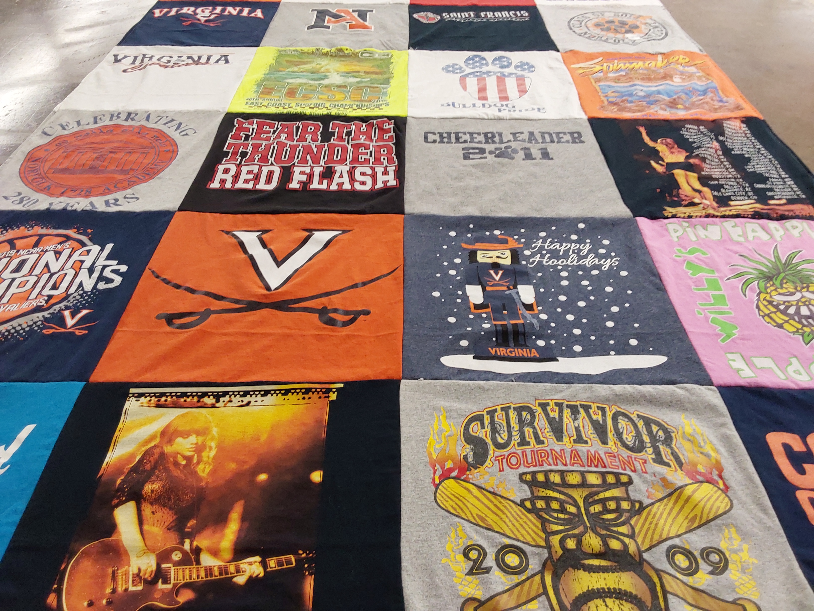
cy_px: 306
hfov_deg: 63.4
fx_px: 658
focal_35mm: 28
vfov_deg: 49.7
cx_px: 407
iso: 125
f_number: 1.9
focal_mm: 2.91
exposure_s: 1/50
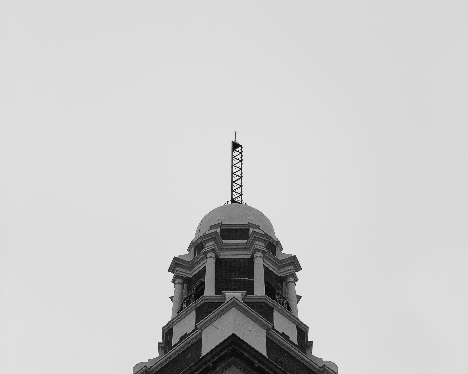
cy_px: 191
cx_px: 235
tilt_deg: +56.3
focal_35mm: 68
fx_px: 942
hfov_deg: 27.9
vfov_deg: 22.5
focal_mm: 6
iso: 16
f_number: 2.4
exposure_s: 1/421
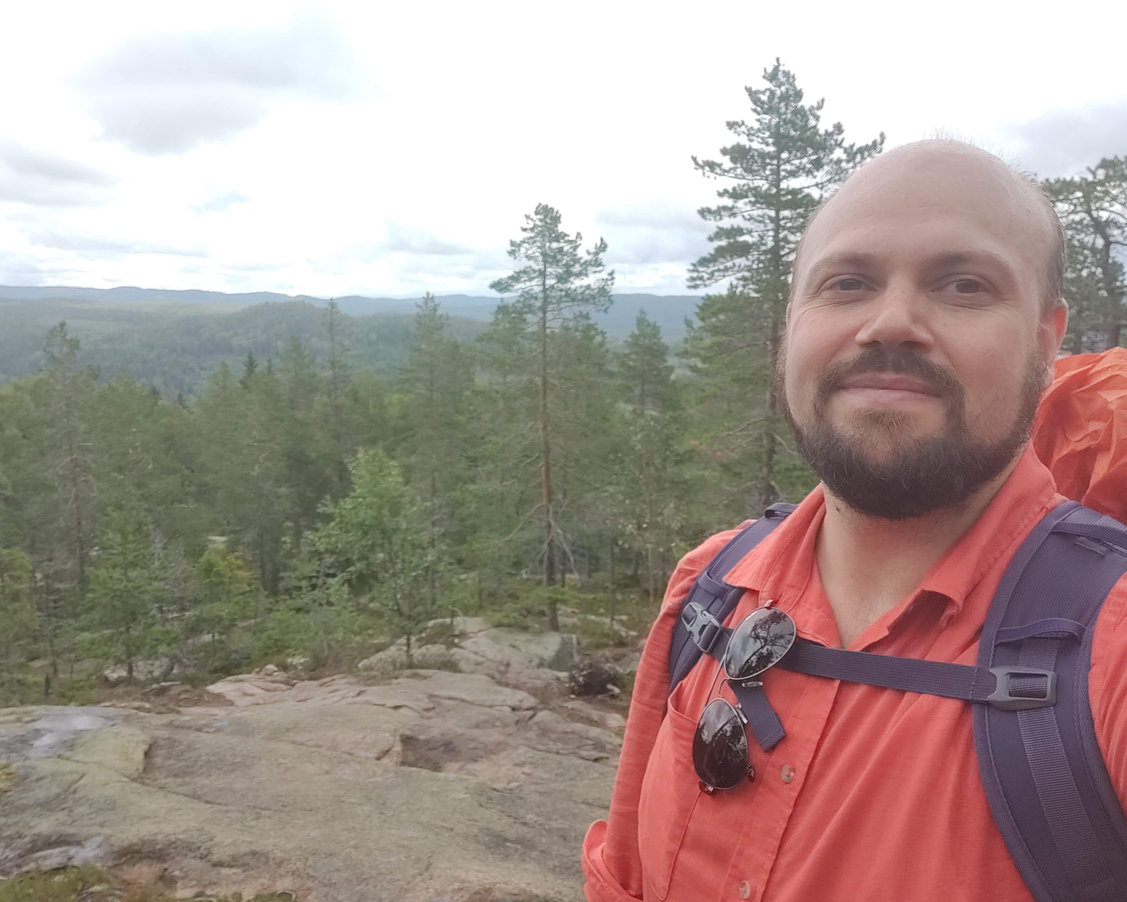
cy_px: 471
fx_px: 734
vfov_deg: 63.1
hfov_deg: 74.9
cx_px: 523
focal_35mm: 22
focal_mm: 3.45
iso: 100
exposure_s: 1/859
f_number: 2
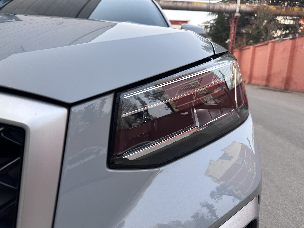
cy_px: 114
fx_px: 211
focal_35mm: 24
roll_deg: -2.1
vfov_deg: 56.8
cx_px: 152
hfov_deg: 71.6
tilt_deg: -11.4
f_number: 1.78
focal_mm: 6.86
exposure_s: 1/303
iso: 80
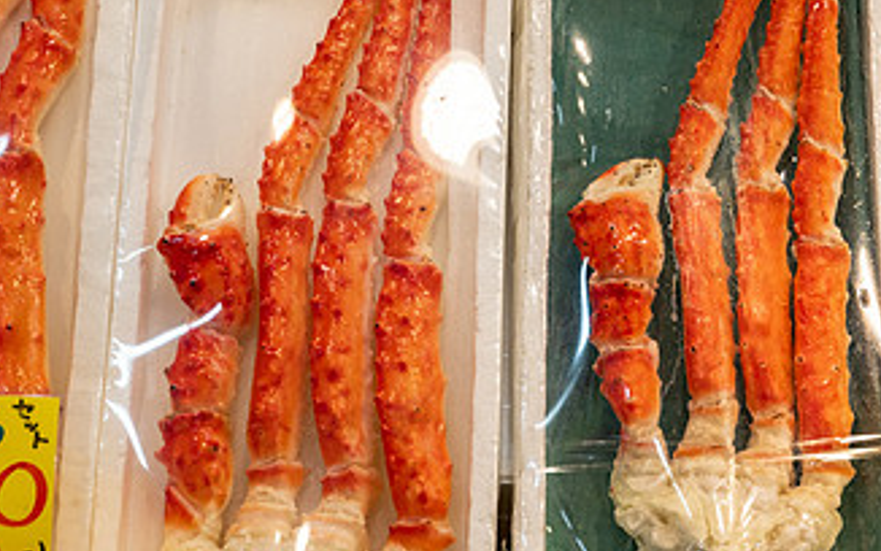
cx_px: 338
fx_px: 2282
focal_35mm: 95
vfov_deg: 13.8
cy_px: 186
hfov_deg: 21.8
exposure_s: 1/160
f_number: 5.6
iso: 280
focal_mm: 45
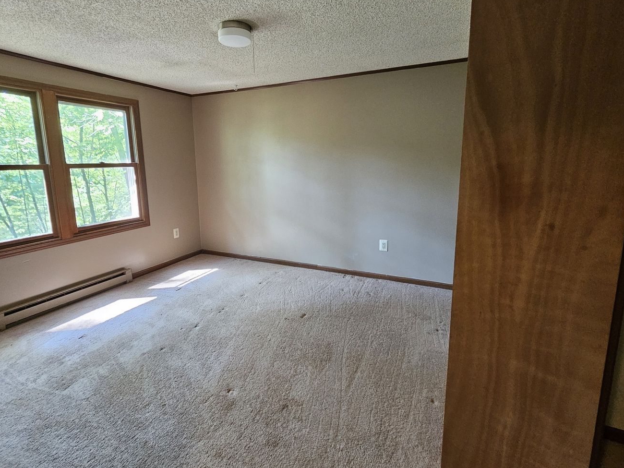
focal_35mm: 16
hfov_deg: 94.5
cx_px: 305
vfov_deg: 77.9
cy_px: 214
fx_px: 288
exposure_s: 1/30
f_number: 2.2
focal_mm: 2.2
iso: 400
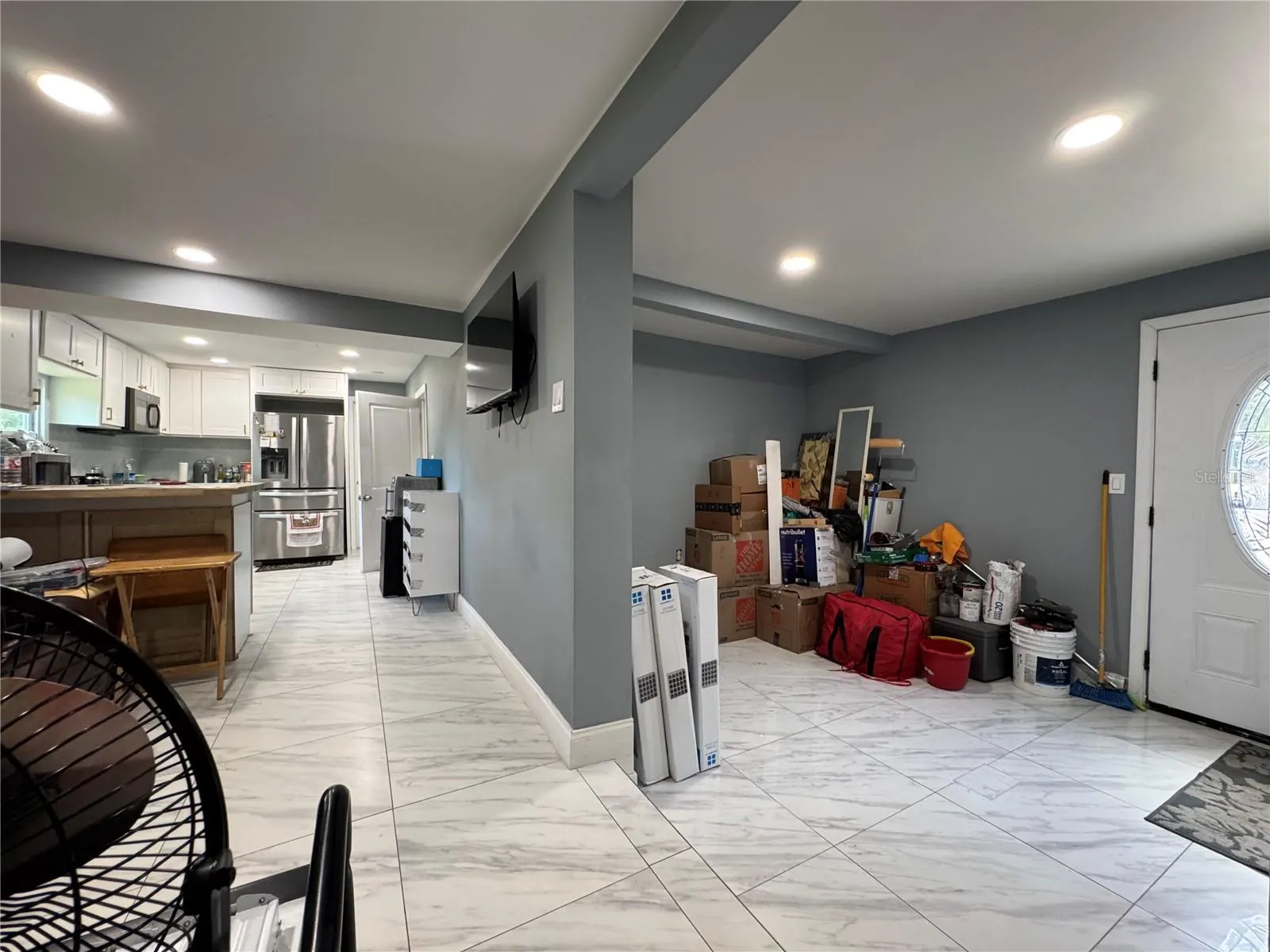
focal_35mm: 14
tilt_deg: -0.7
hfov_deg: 102.1
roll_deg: -0.1
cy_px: 476
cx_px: 635
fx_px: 514
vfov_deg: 85.7
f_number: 2.2
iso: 250
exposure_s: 1/60
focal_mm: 2.22
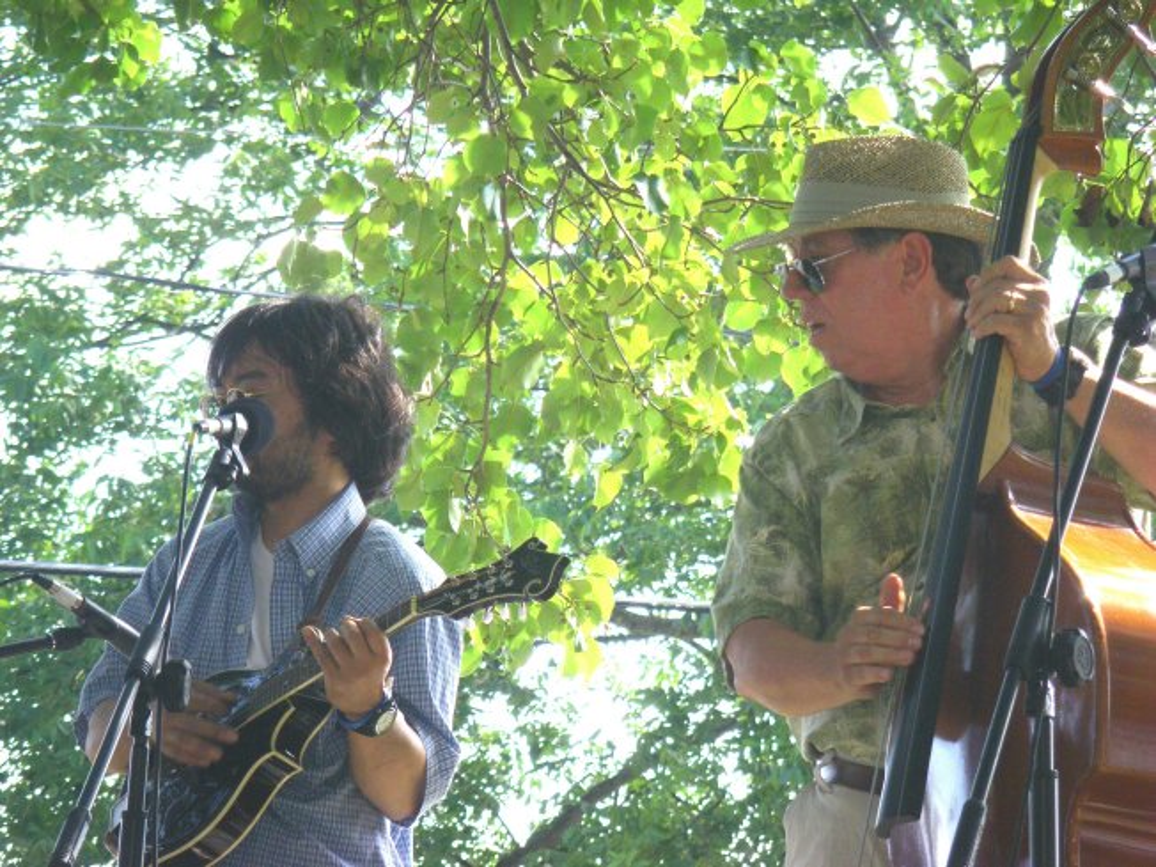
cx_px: 578
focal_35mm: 230
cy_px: 434
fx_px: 7681
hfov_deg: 8.6
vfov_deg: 6.5
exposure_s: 1/200
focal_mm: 37.9
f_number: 4.8
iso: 200
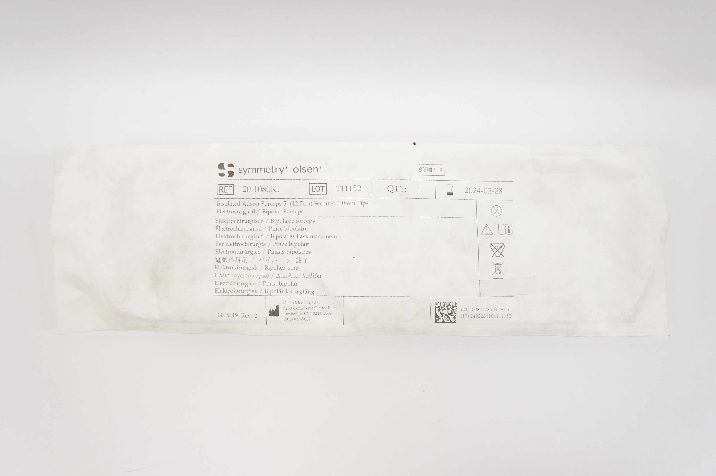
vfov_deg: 39.9
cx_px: 358
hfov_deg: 57.3
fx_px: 656
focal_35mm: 33
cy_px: 238
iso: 400
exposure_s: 1/100
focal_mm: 22
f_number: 5
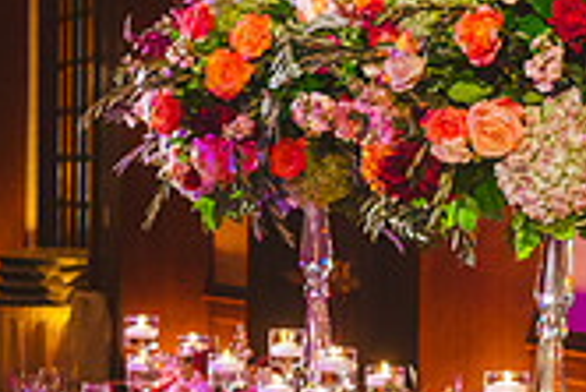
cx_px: 582
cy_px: 281
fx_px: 2281
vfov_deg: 9.8
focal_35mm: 140
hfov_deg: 14.4
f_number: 3.5
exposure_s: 1/60
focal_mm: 40
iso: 2000
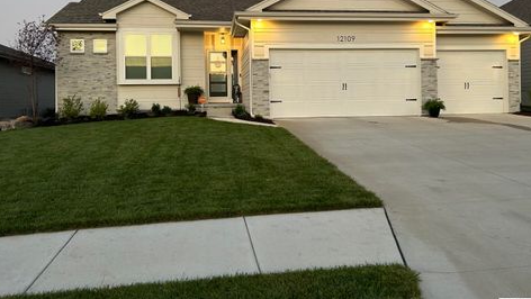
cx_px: 260
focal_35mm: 30
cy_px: 98
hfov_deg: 64.3
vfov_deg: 38.5
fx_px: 423
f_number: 1.5
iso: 80
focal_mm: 5.7
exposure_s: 1/60
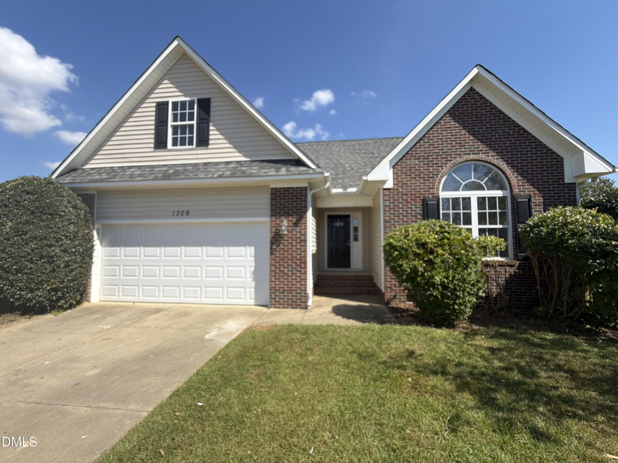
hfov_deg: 102.1
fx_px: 250
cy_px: 232
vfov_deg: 85.7
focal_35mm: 14
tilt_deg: +3.1
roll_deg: +0.6
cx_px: 309
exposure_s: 1/770
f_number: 2.2
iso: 25
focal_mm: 2.22
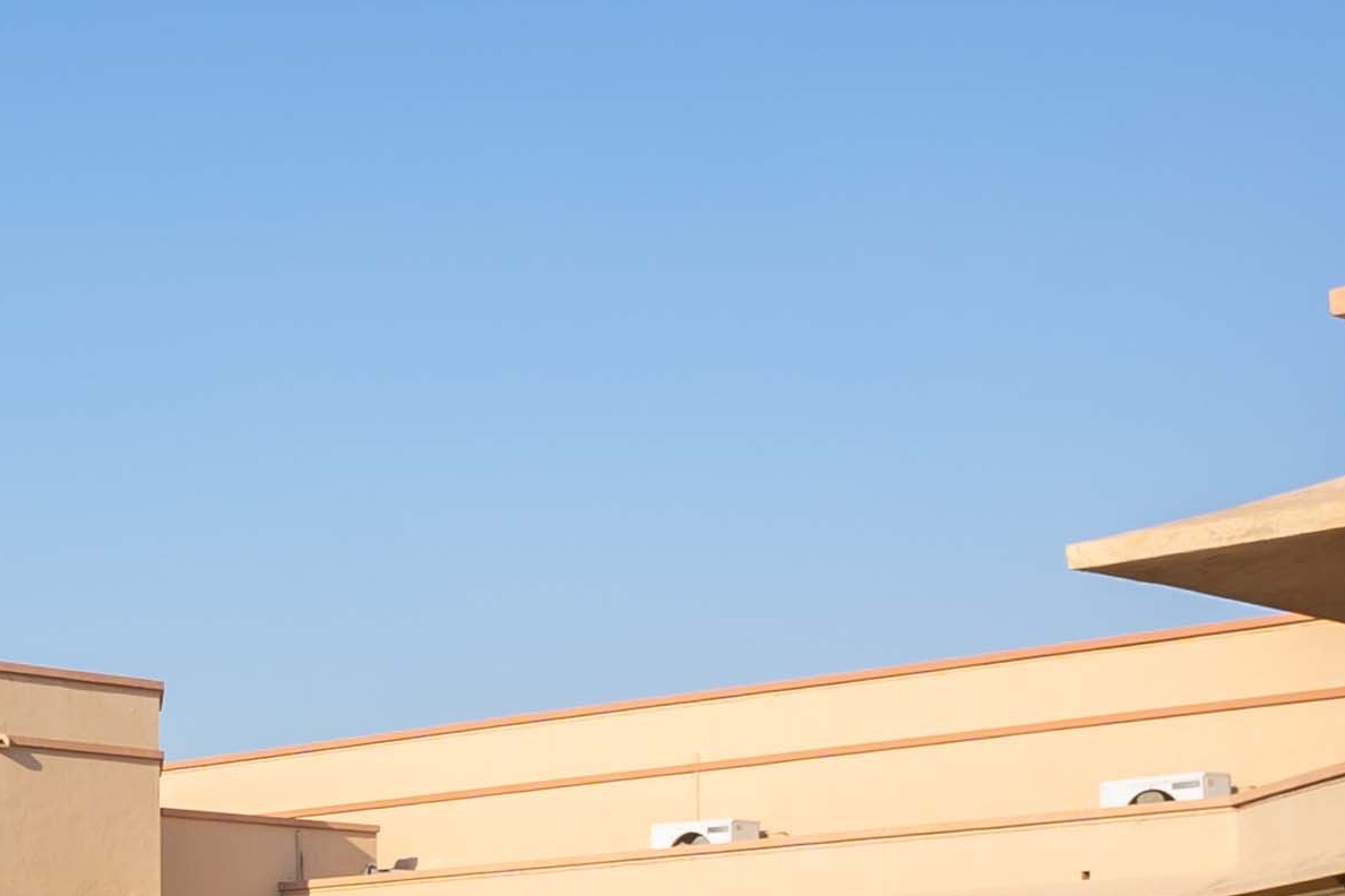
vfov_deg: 16.7
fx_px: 2913
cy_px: 1097
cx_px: -209
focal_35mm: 78
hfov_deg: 24.0
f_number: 8
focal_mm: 16
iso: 50
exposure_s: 1/100
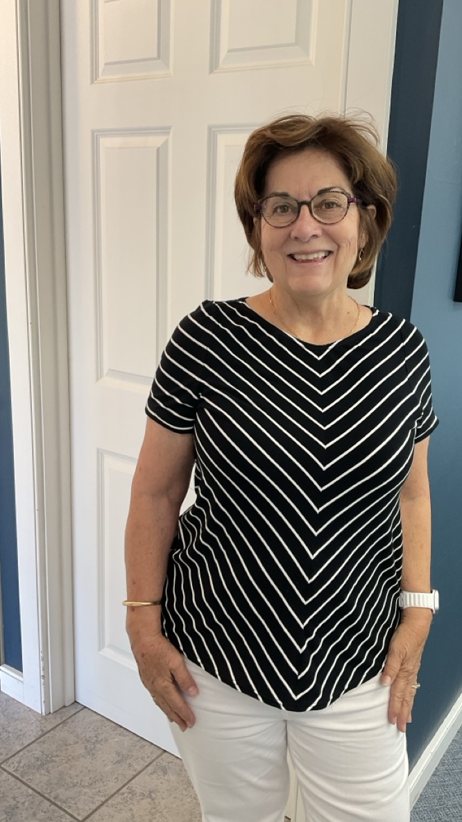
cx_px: 283
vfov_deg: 61.0
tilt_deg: -14.1
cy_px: 411
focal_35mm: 32
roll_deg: -4.6
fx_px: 697
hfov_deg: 36.5
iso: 50
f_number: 1.8
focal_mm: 3
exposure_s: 1/60
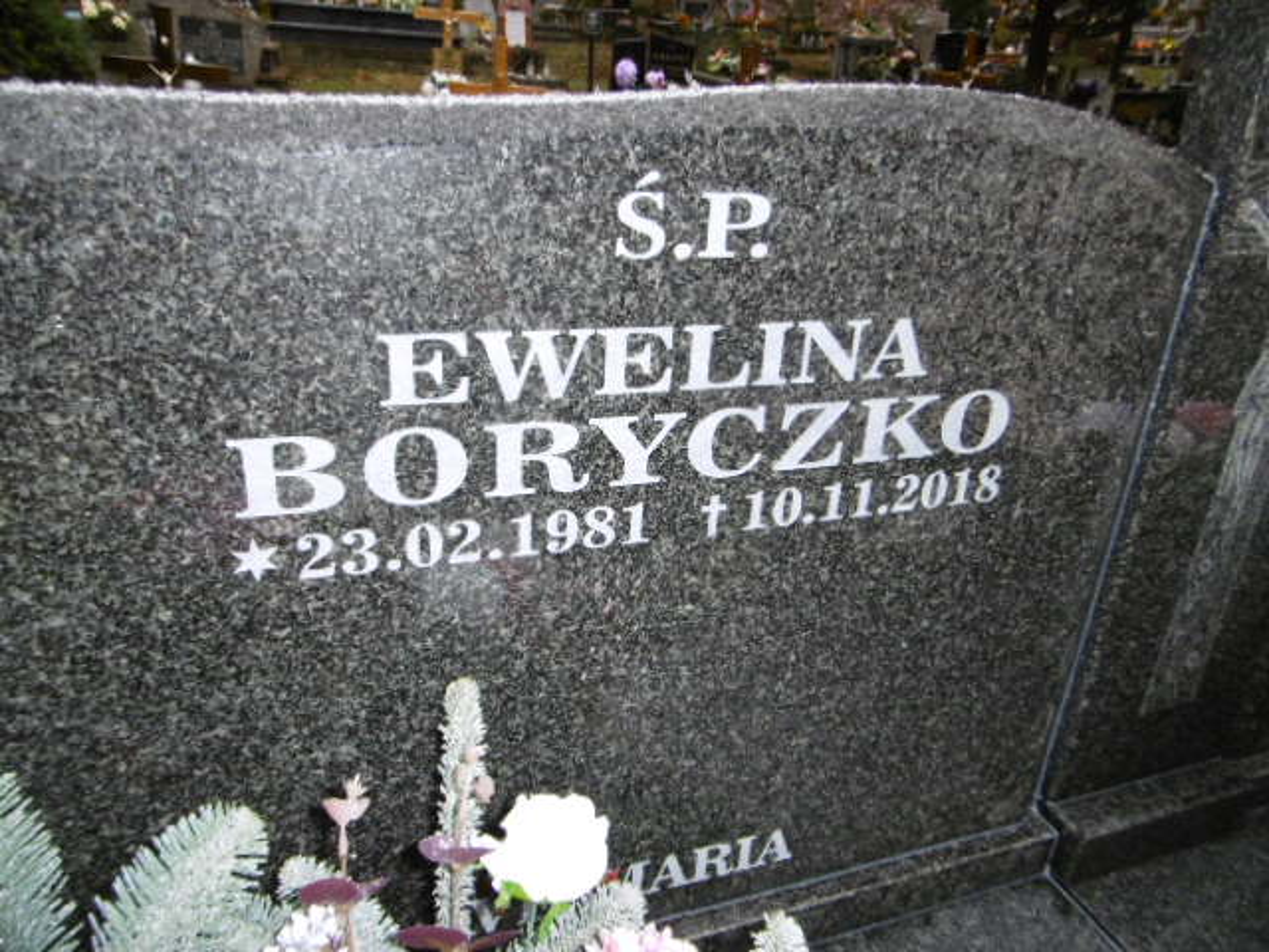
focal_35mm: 24
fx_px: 880
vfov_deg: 56.8
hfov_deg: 71.6
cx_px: 634
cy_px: 476
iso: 200
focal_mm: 4.3
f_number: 3.1
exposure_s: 1/60
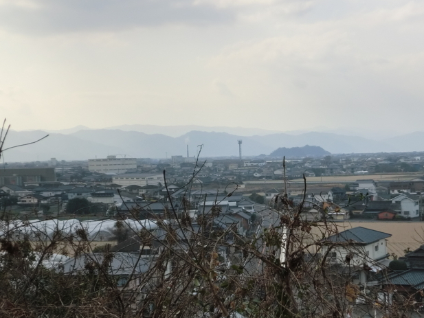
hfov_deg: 24.9
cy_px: 204
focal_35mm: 78
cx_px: 276
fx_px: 956
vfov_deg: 18.9
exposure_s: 1/800
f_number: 3.4
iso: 50
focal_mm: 8.46
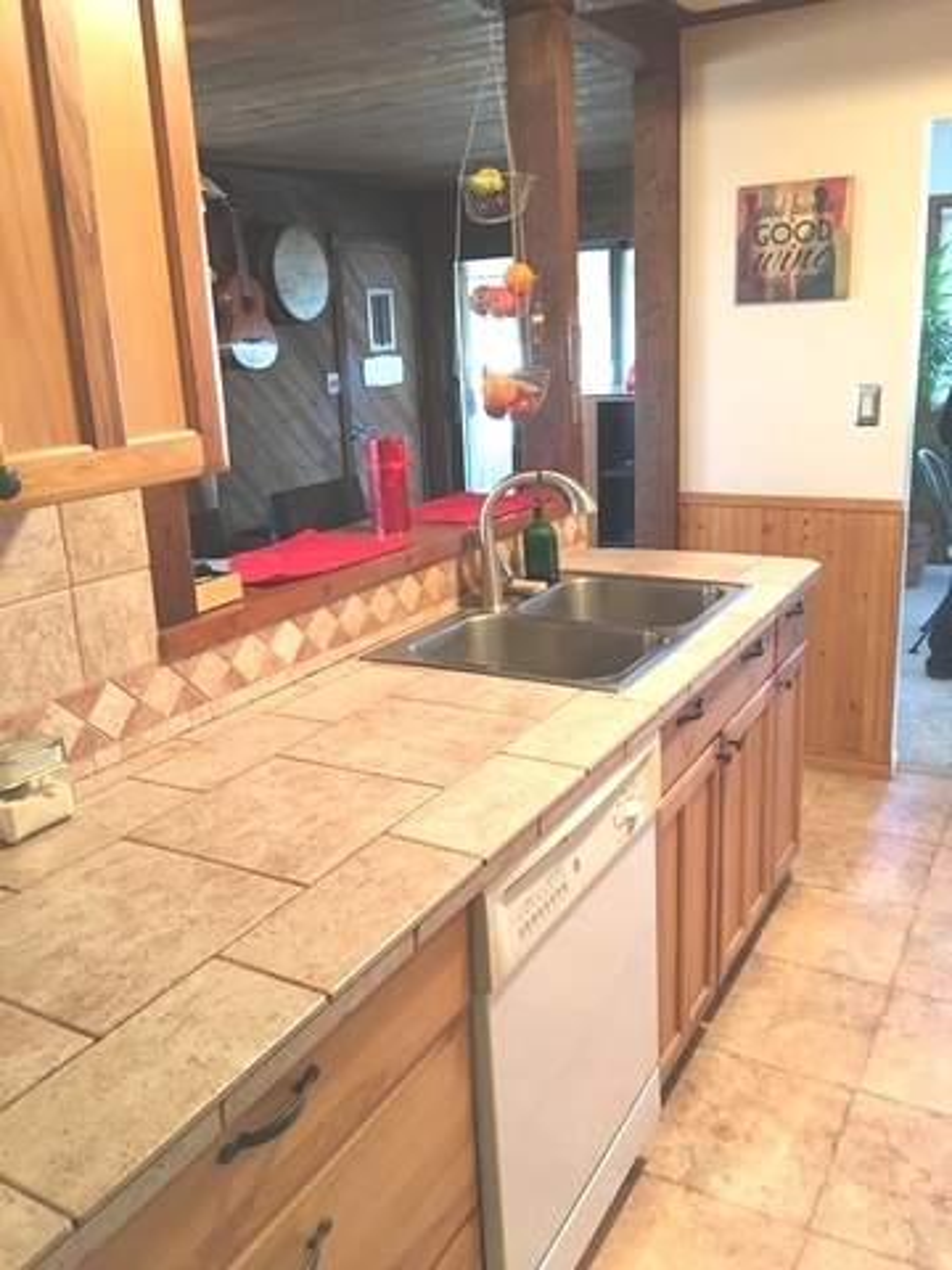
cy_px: 635
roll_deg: +2.6
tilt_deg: -13.9
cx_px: 476
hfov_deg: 48.2
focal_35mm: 29
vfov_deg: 61.7
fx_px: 1063
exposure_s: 1/10
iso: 100
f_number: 2.2
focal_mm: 4.15
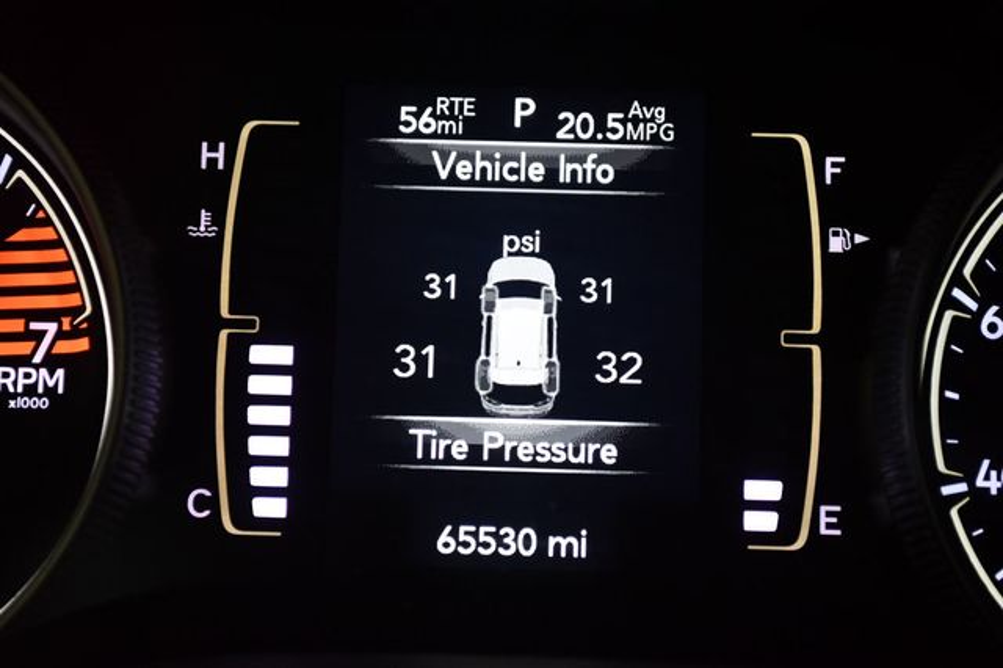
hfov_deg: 28.1
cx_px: 502
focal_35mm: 72
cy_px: 334
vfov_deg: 18.9
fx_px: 2005
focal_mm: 48
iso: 2500
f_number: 5.6
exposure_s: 1/125
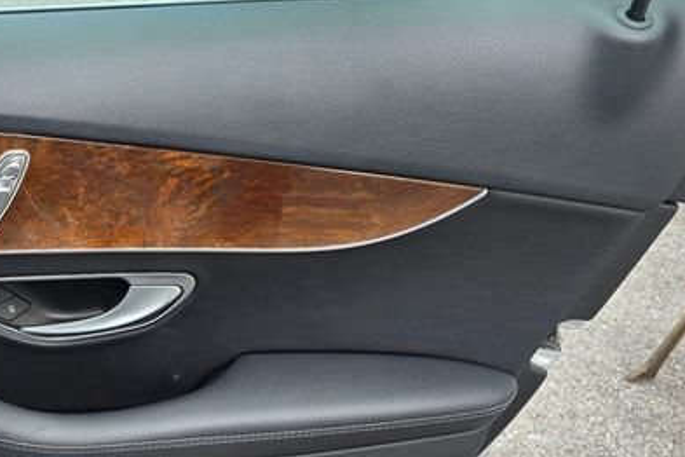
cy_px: 361
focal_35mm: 39
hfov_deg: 47.1
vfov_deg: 33.3
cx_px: 143
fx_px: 742
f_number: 1.7
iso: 32
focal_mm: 6.3
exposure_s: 1/120
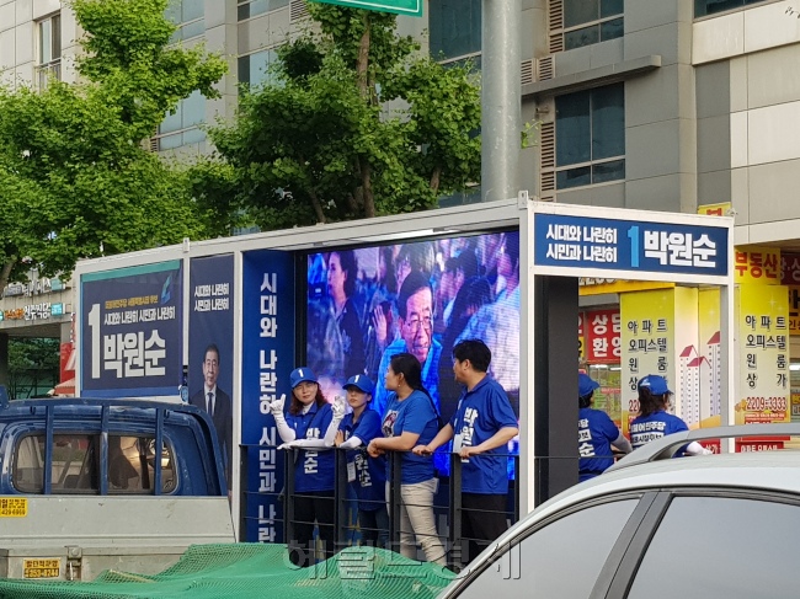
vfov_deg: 53.0
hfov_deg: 67.3
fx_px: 601
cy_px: 300
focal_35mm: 26
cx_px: 400
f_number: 1.7
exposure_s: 1/197
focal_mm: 4.2
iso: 40
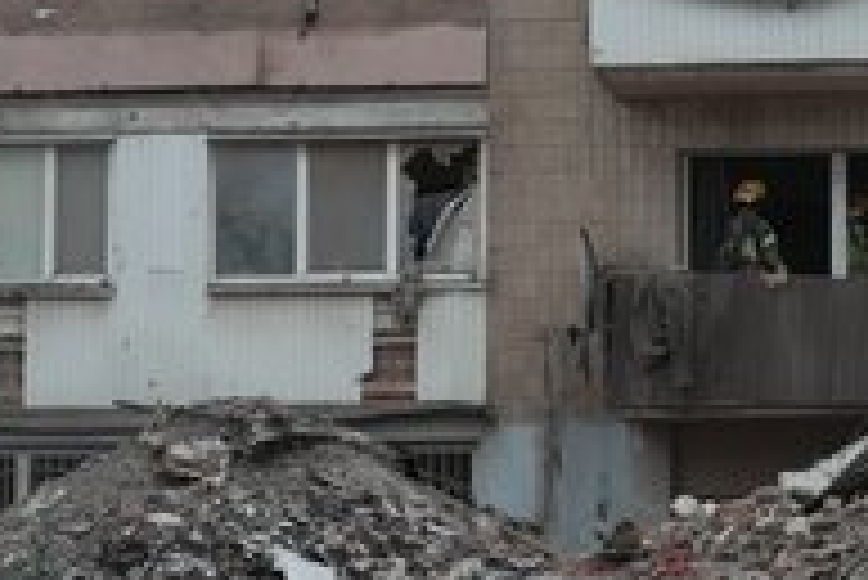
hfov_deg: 14.0
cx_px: 832
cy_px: 456
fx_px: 3499
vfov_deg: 9.5
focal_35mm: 145
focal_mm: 70
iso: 1600
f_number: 4.5
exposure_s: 1/250
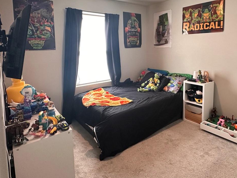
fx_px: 164
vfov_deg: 55.8
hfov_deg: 71.0
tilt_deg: -5.6
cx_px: 140
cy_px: 61
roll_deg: +0.7
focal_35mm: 24
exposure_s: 1/120
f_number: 2.2
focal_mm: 2.22
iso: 250
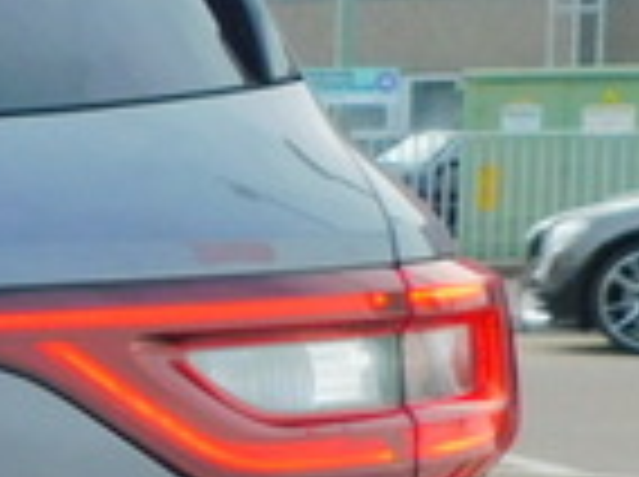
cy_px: 518
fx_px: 2396
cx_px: -702
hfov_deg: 12.9
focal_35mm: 130
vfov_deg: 11.2
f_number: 3
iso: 125
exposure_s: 1/400
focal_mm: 4
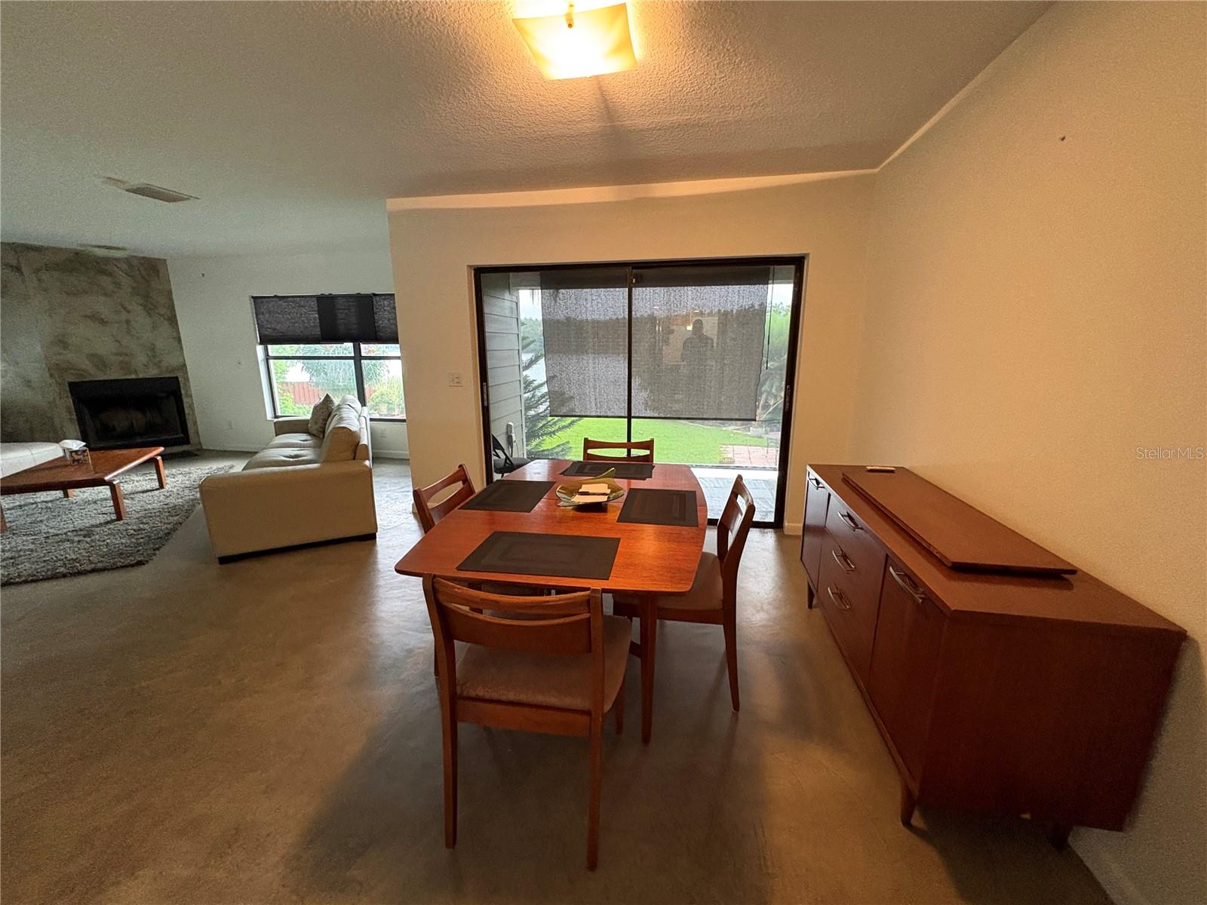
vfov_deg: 85.7
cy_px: 452
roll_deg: +0.9
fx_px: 488
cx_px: 604
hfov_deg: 102.1
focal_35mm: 14
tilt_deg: -12.0
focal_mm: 2.22
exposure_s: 1/60
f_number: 2.2
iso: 640
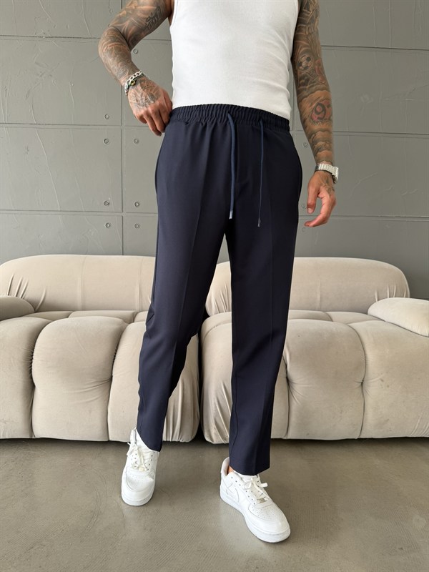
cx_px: 214
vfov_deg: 71.6
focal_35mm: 24
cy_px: 286
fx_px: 397
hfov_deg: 56.8
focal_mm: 6.76
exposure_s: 1/121
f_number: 1.78
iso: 80
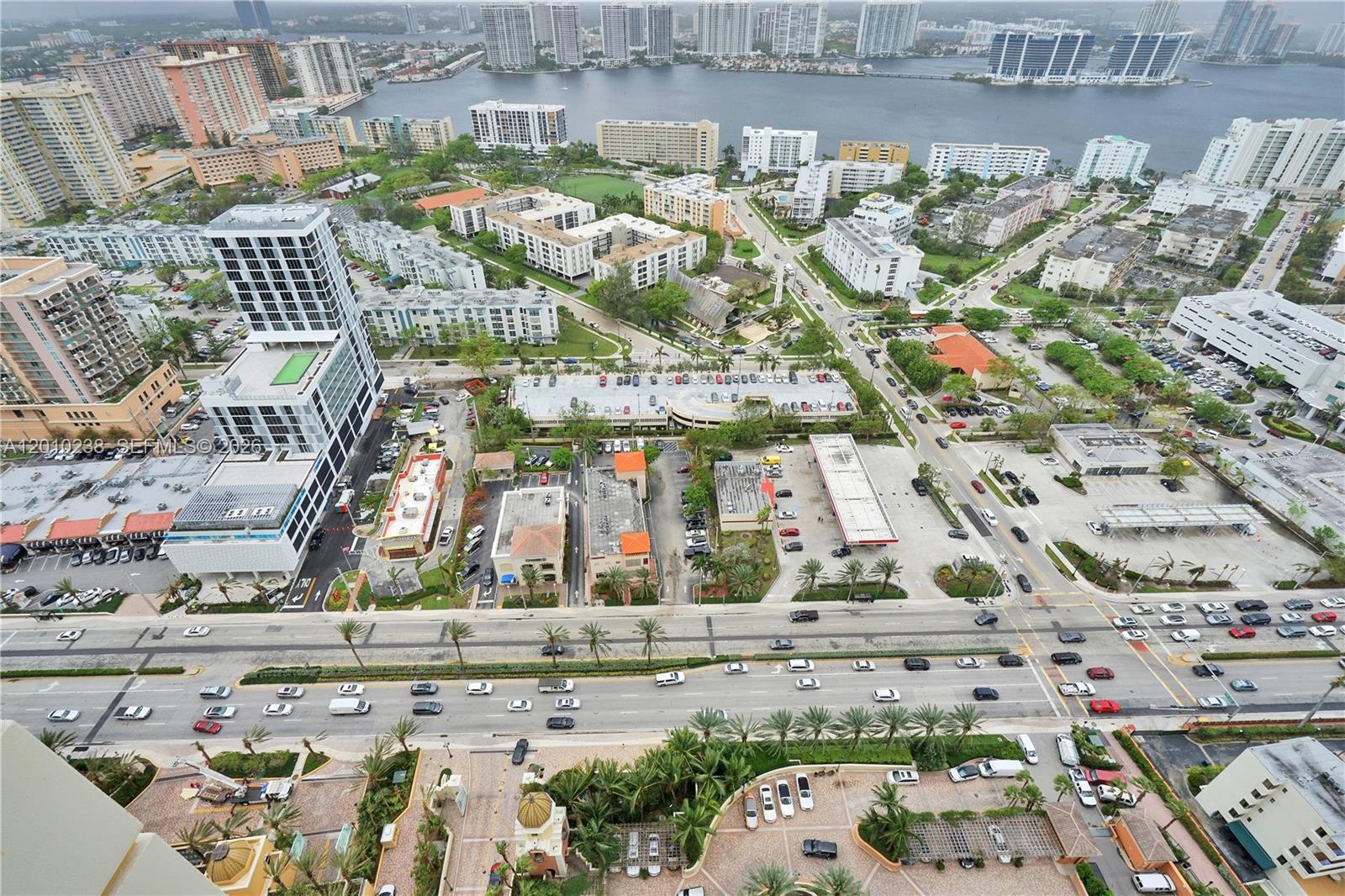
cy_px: 448
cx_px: 672
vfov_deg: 73.7
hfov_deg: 96.7
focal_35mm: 16
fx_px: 598
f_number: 22
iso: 250
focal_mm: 16
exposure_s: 1/60
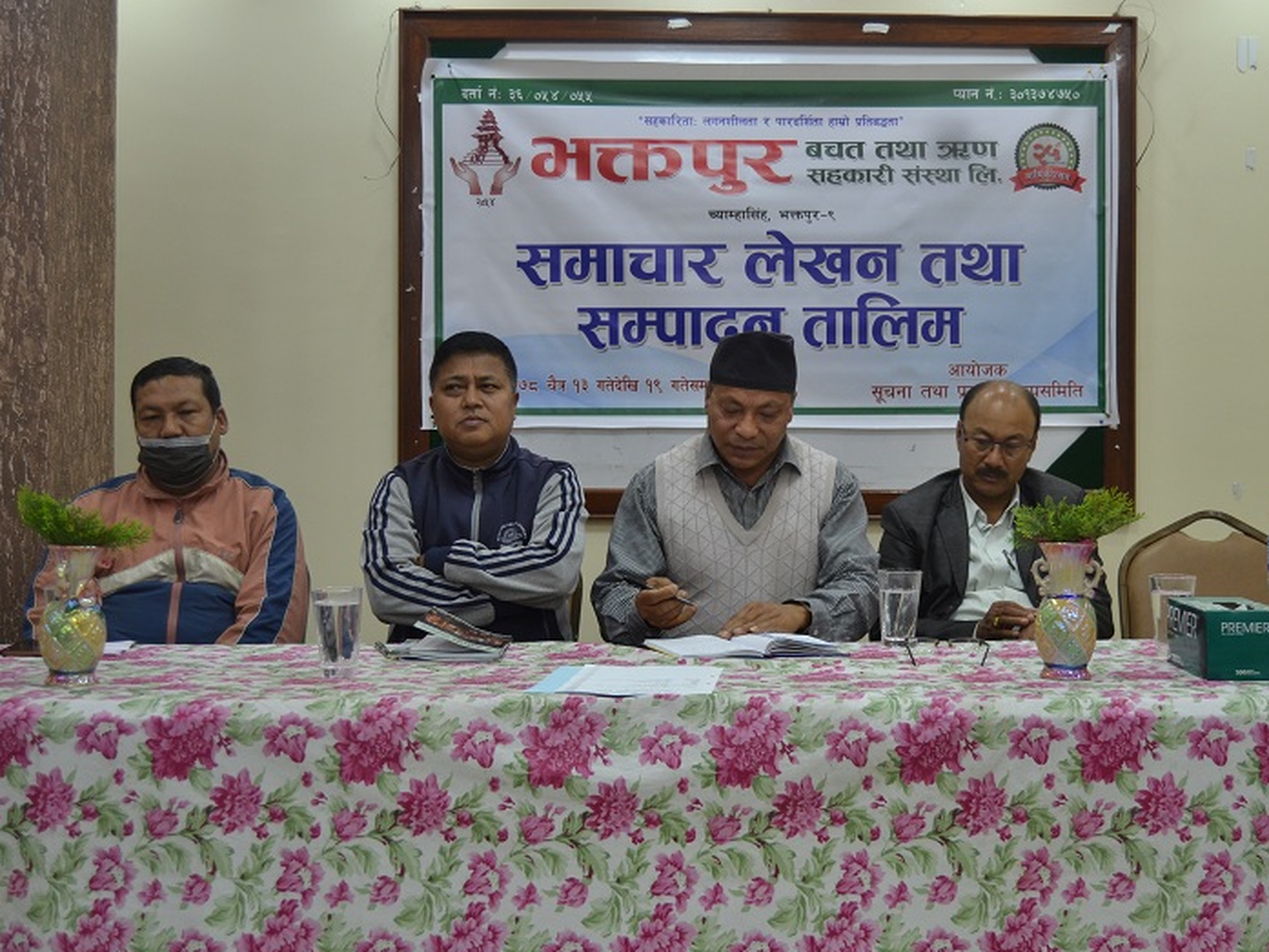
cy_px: 472
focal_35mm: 43
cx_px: 655
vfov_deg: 33.6
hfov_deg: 43.8
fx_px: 1577
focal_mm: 26
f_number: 4
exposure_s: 1/60
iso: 400
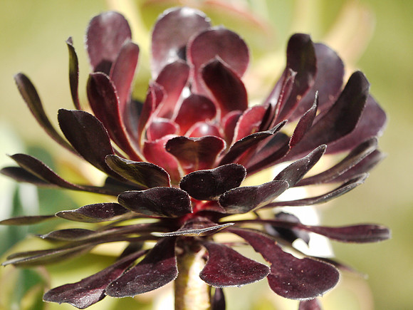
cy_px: 155
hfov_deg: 5.4
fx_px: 4367
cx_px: 206
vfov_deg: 4.1
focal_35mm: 366
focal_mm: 183
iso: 640
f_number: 4.8
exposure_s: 1/800
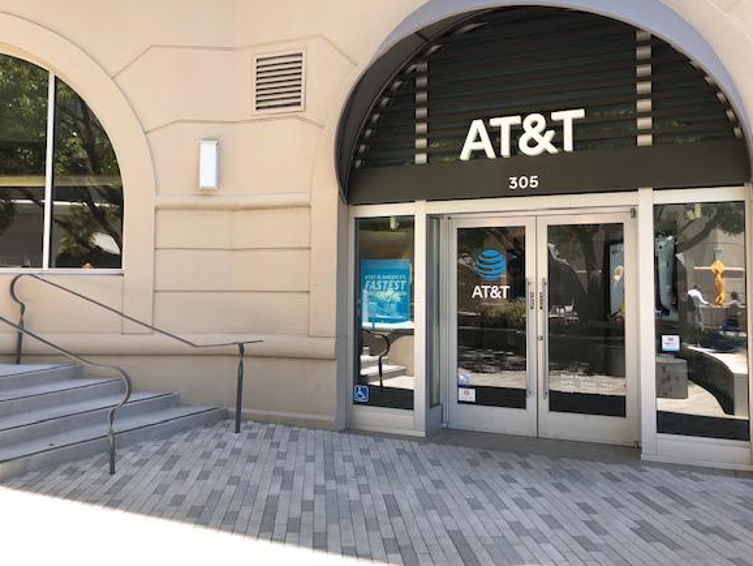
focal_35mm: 31
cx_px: 360
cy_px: 262
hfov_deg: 58.3
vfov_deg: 45.4
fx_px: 675
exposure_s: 1/363
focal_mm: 4
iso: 20
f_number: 1.8
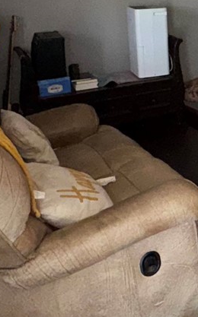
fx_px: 493
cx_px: 346
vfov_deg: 33.7
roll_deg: -0.5
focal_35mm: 57
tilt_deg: -8.6
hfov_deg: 18.4
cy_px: 27
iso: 125
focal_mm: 2.22
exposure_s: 1/60
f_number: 2.2
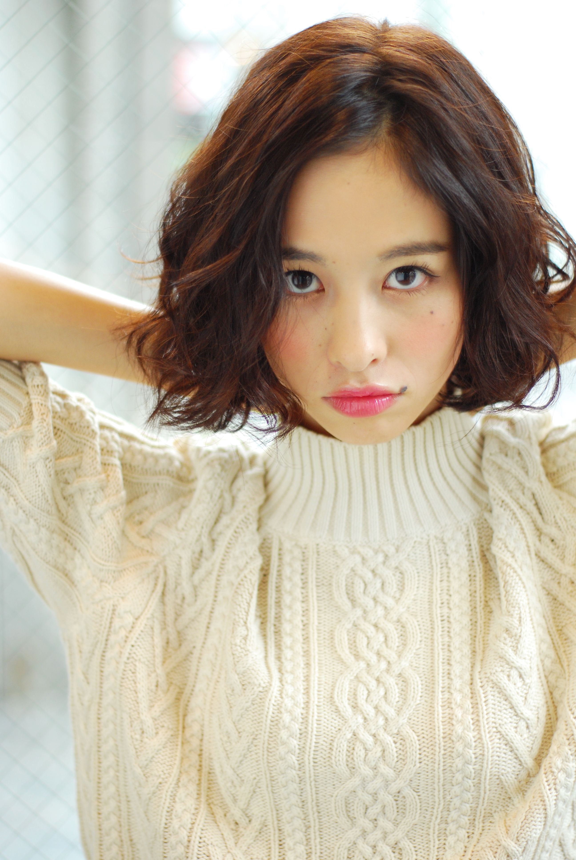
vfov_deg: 27.0
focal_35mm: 75
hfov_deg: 18.2
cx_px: 288
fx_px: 1795
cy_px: 430
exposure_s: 1/160
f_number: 1.8
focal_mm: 50
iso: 320
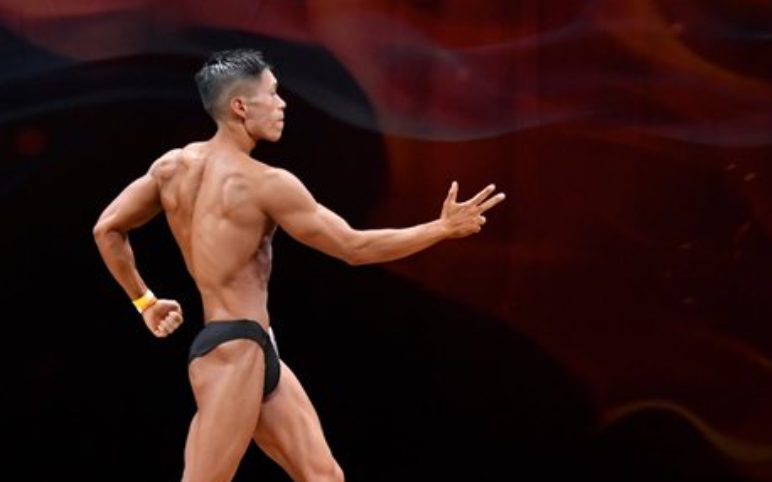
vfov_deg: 3.8
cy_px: 362
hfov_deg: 6.0
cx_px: 235
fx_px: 7320
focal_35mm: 348
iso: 3200
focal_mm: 135
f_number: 5.6
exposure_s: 1/400
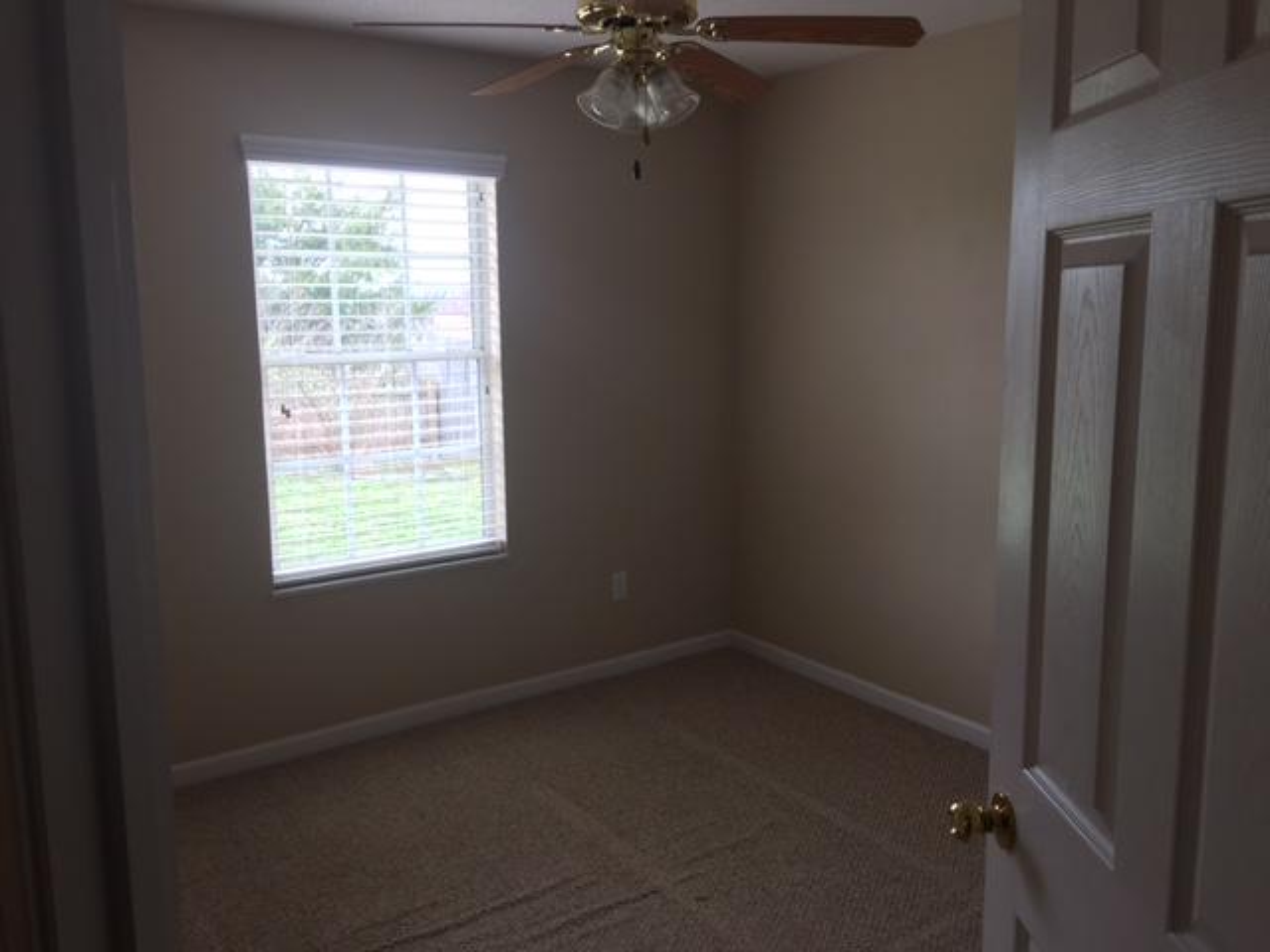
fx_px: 1064
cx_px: 635
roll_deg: +0.5
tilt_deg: -7.0
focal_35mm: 29
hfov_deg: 61.7
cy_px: 476
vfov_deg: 48.2
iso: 25
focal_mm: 4.15
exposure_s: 1/60
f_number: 2.2
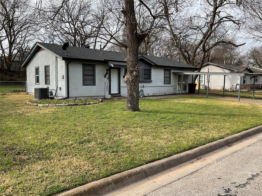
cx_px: 131
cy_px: 98
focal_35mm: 29
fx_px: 219
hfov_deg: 61.7
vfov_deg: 48.2
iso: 16
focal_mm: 3
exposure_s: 1/709
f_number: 1.8
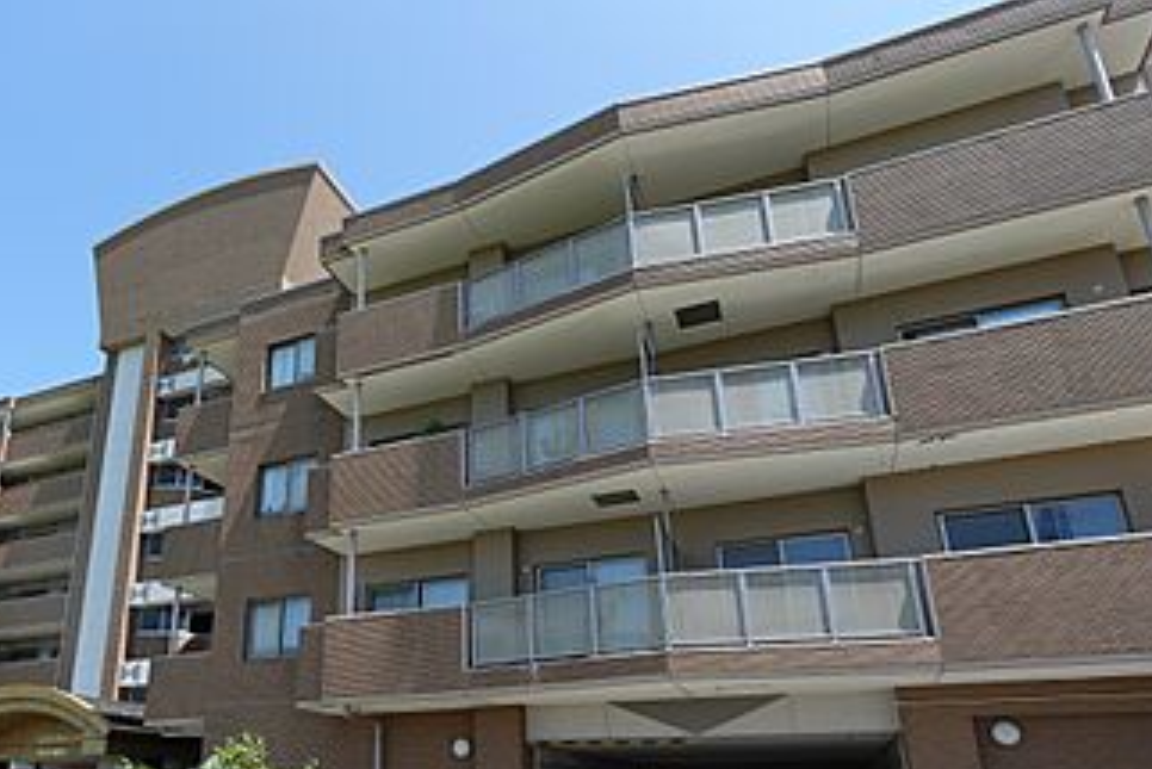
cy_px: 529
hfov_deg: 70.3
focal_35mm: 25
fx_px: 800
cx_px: 429
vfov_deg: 50.2
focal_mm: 6.9
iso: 125
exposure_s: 1/500
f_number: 4
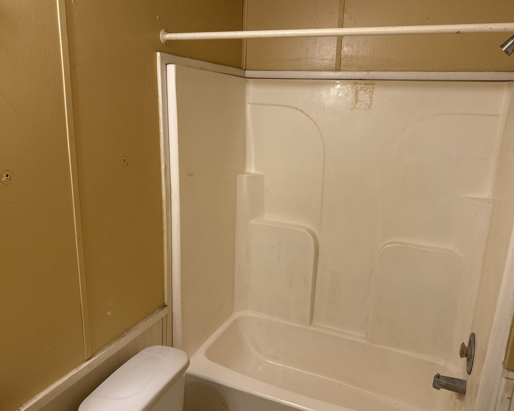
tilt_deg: -14.2
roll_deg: -2.2
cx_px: 271
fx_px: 395
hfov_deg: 66.0
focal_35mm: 26
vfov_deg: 54.9
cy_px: 206
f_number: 1.78
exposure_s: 1/60
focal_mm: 6.76
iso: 125
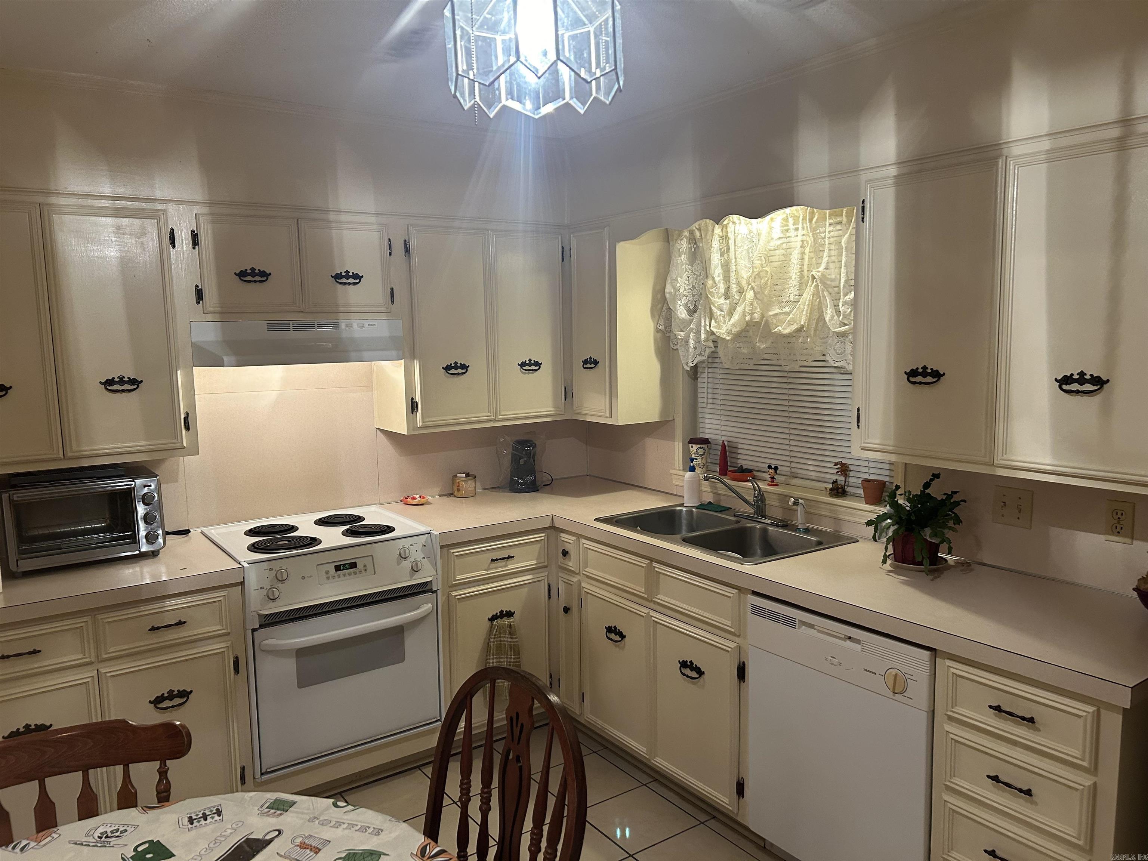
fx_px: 862
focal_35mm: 26
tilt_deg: -6.9
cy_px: 430
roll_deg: +1.9
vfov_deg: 53.1
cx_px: 574
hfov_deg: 67.3
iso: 200
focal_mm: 5.7
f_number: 1.5
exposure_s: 1/60
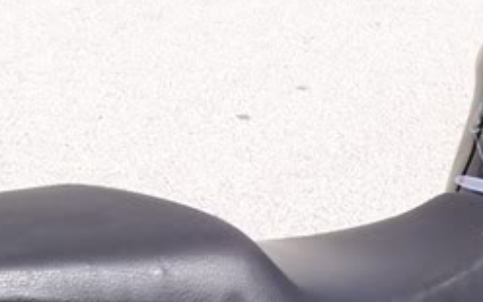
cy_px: 380
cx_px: 532
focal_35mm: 149
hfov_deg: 13.7
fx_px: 1961
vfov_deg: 8.7
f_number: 5.6
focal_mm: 5.6
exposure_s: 1/350
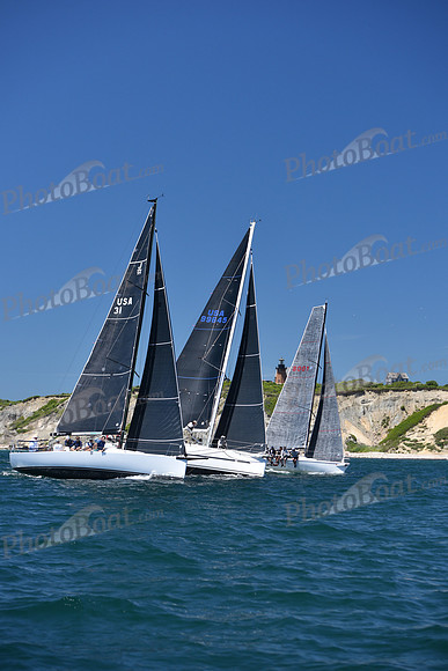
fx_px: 1306
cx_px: 224
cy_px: 336
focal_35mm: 70
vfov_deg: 28.8
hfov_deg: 19.5
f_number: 4.5
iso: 250
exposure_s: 1/800
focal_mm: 70
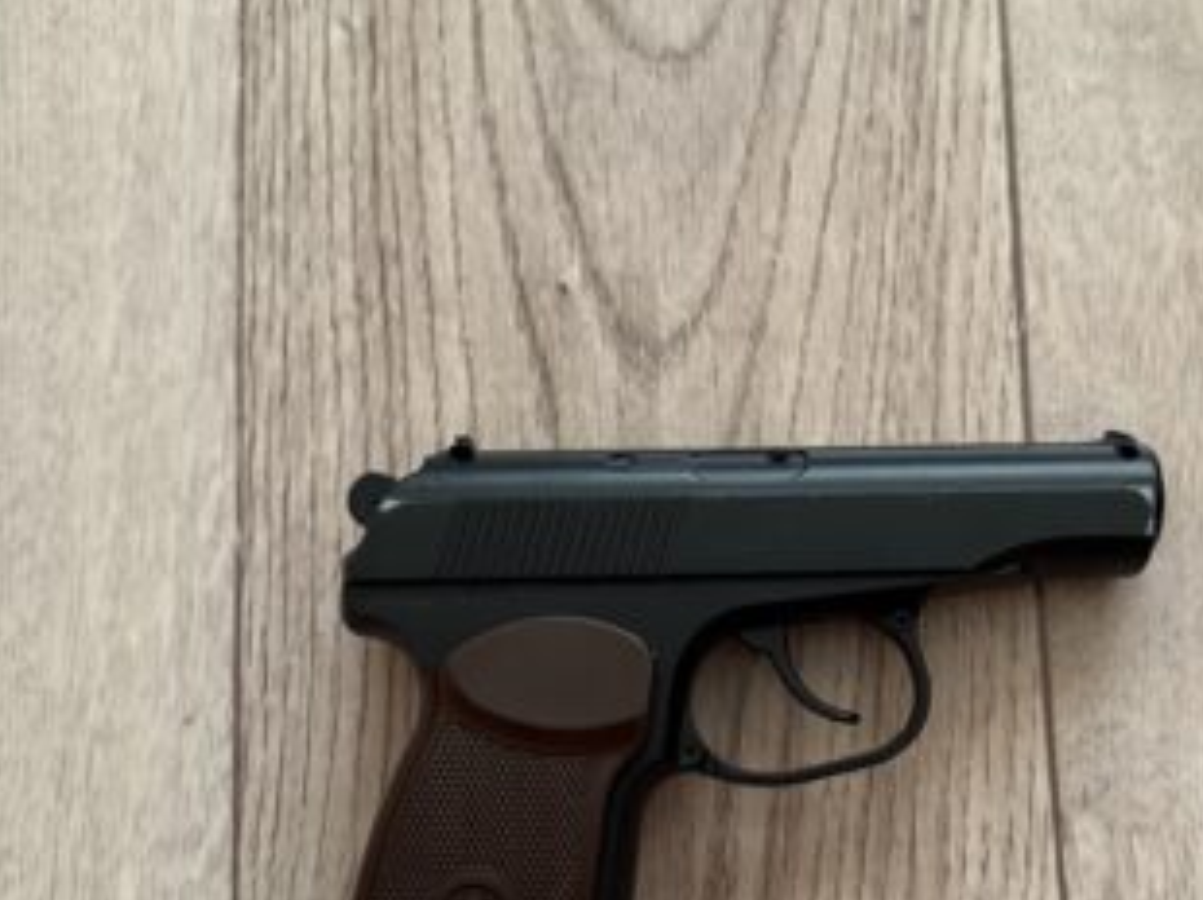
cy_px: 566
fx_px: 1077
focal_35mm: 31
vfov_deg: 45.0
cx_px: 772
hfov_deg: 57.5
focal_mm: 6.76
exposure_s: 1/60
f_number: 1.78
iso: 800
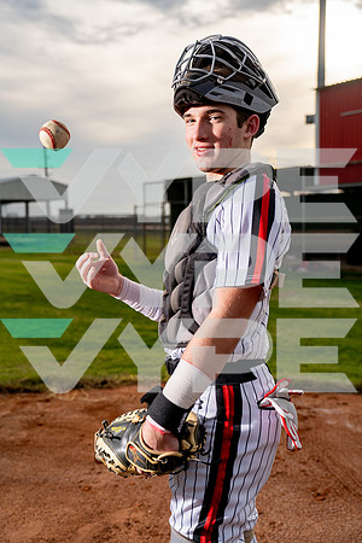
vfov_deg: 46.4
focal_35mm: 42
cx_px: 181
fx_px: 633
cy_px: 272
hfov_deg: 31.9
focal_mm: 42
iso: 100
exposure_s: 1/1000
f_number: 4
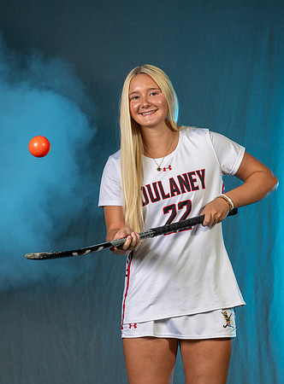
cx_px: 122
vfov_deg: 11.9
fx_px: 1844
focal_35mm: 167
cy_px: 192
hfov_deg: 8.8
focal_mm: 115
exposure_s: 1/200
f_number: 5.6
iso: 80
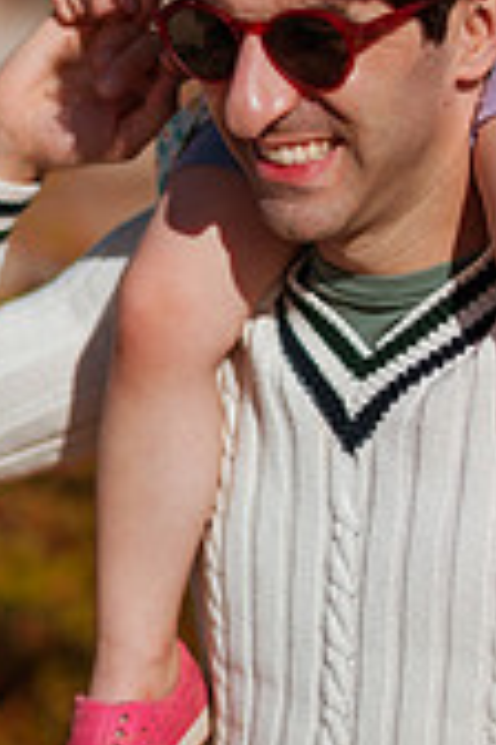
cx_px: 421
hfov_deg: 8.8
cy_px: 226
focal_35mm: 155
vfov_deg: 13.2
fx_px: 3203
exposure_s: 1/8000
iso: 50
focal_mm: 58
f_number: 1.8
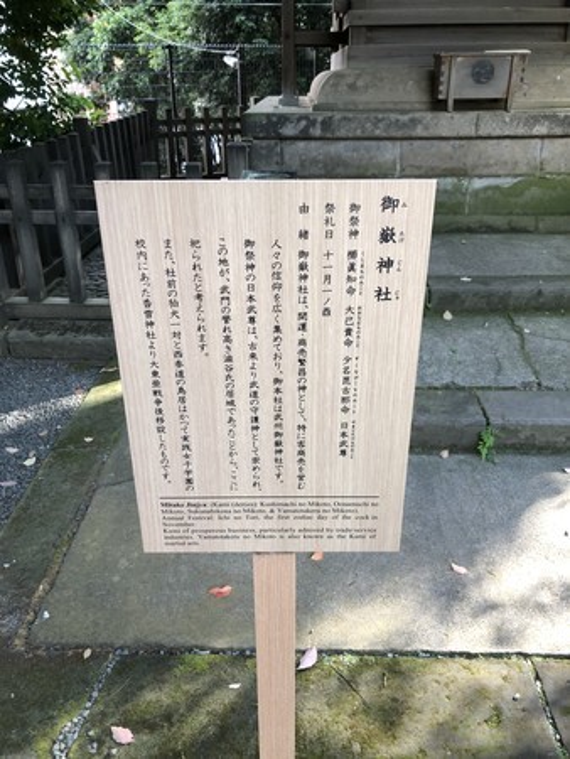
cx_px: 285
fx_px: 614
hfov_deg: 49.8
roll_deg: -0.2
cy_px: 380
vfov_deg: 63.4
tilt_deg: -27.4
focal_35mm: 28
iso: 25
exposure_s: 1/40
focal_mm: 3.99
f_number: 1.8
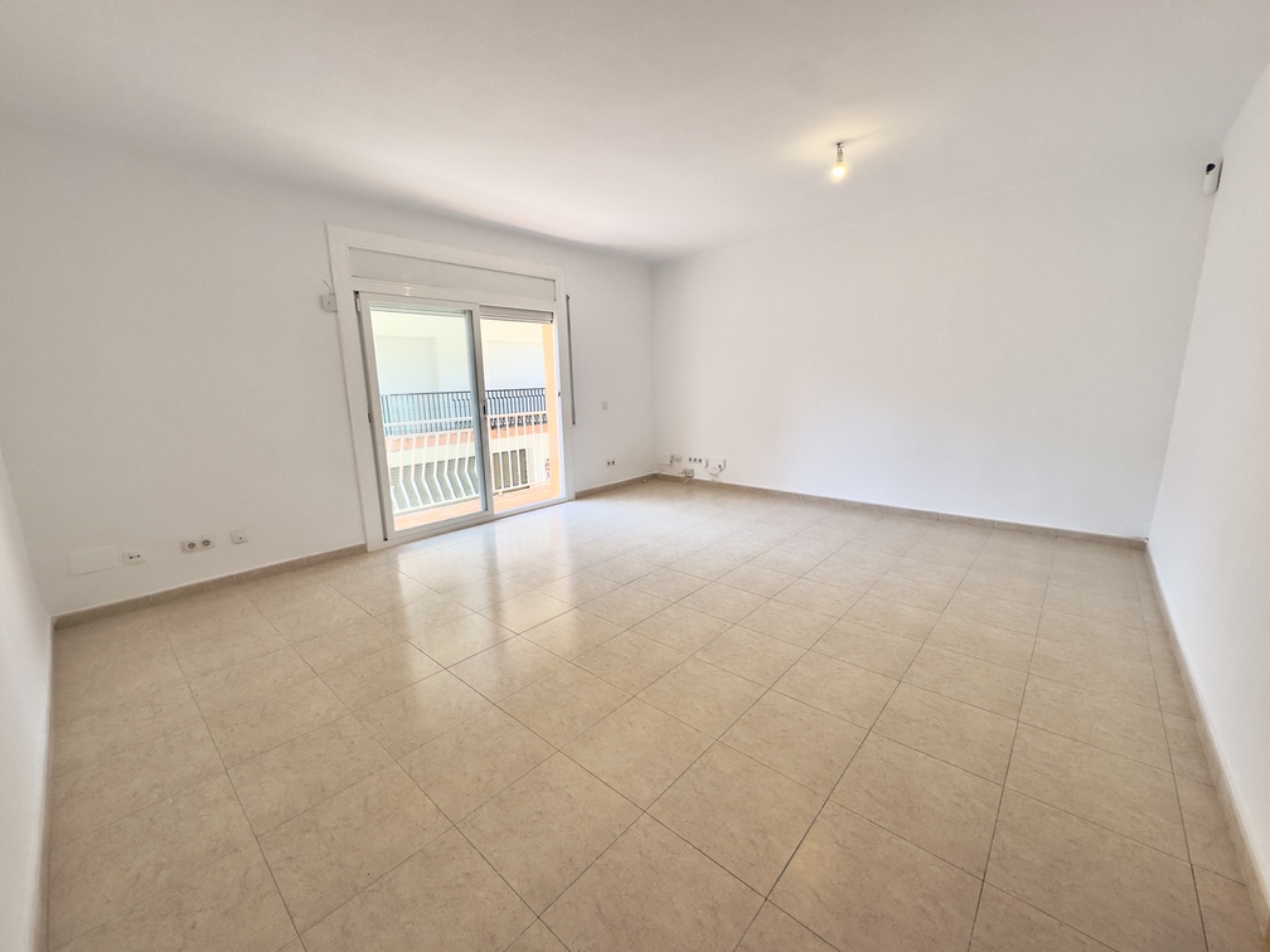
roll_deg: +1.4
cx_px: 635
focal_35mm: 14
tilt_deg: -10.8
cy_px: 476
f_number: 2.2
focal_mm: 2.22
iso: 40
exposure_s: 1/198
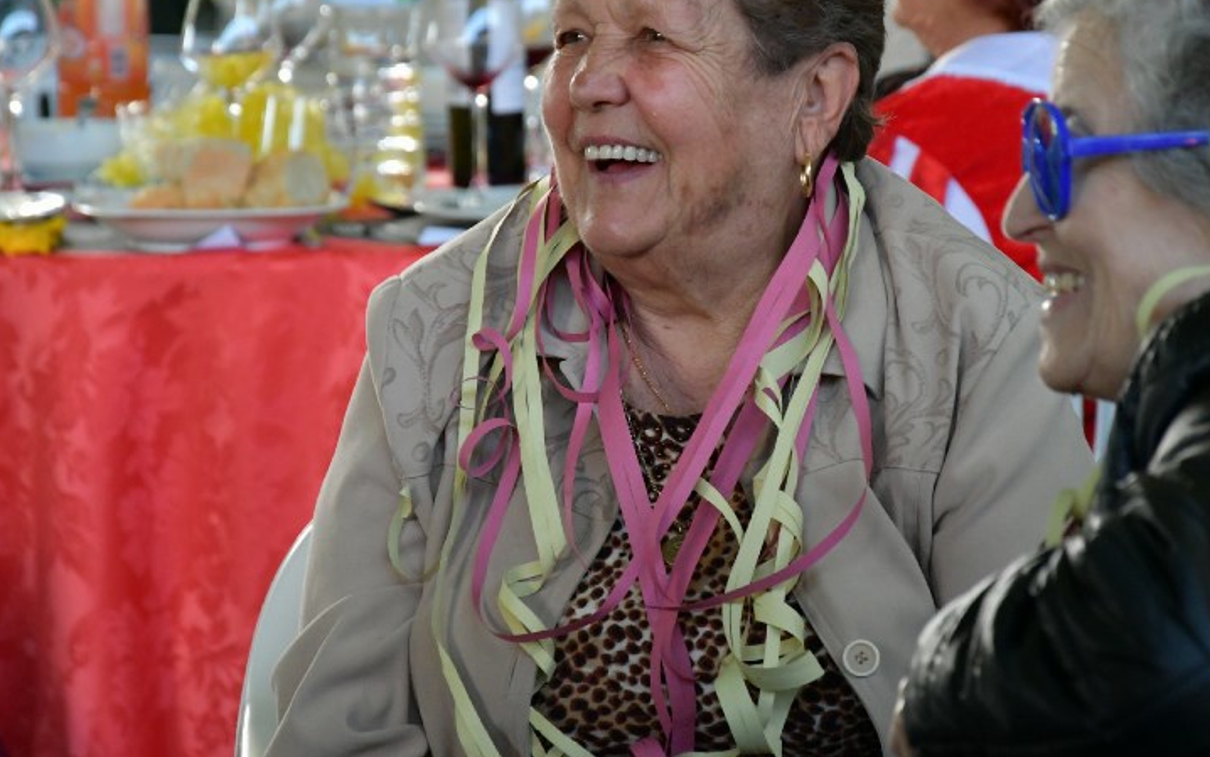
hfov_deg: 9.2
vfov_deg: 5.8
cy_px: 228
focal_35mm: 228
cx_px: 602
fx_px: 7520
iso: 1600
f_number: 5.6
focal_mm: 105
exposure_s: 1/125
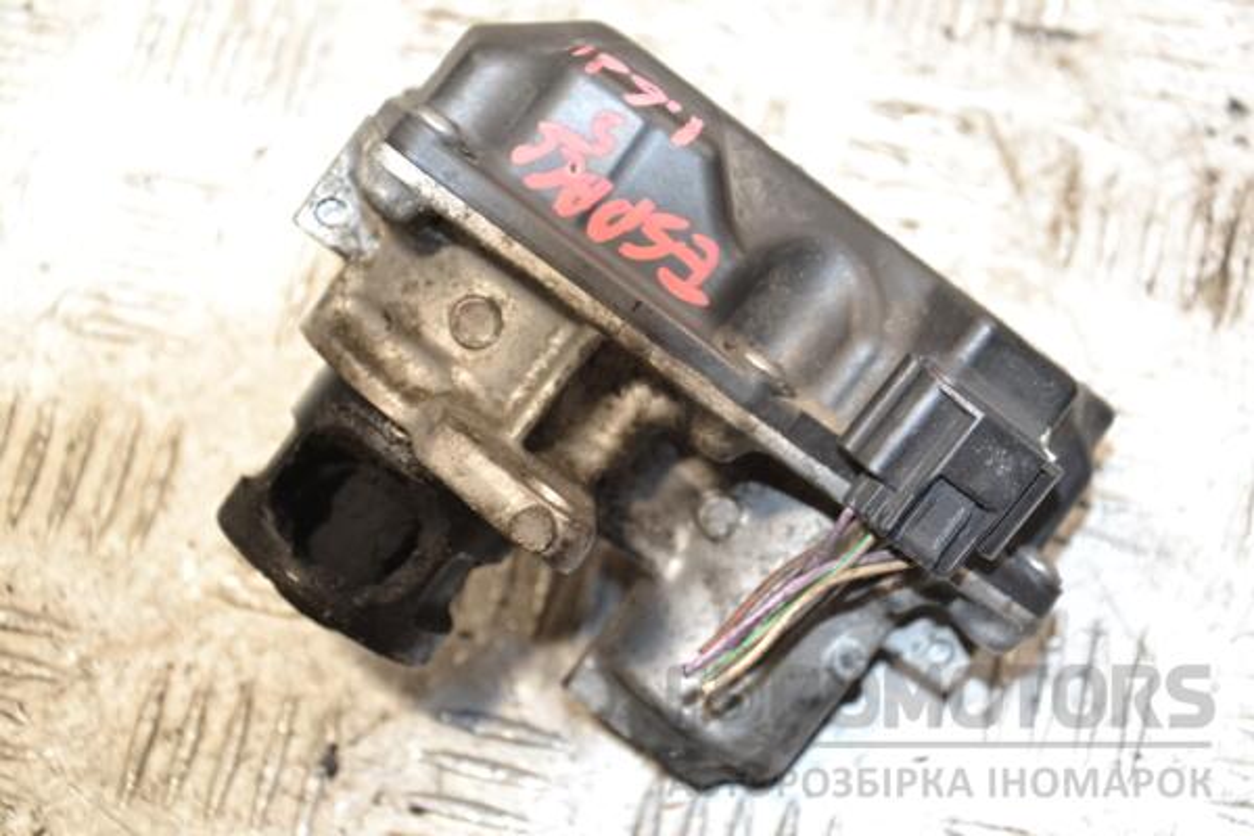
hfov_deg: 21.9
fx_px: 3239
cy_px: 418
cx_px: 627
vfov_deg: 14.7
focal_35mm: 93
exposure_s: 1/80
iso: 800
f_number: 5.3
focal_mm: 62
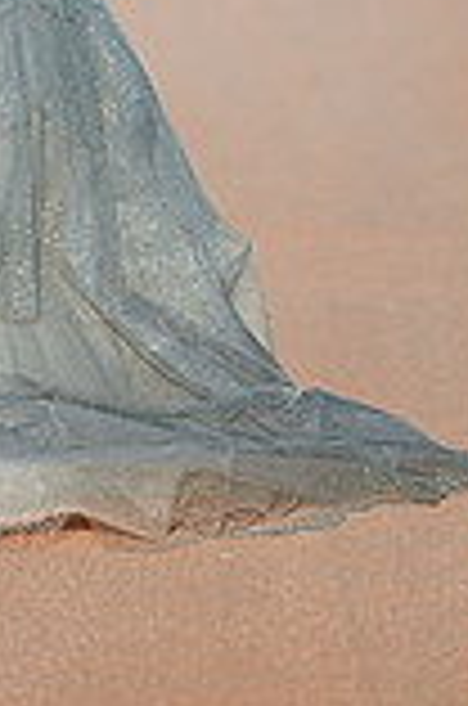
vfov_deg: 5.3
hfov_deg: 3.5
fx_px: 7599
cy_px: -211
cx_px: -90
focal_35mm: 388
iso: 100
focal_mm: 135
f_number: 1.8
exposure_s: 1/8000
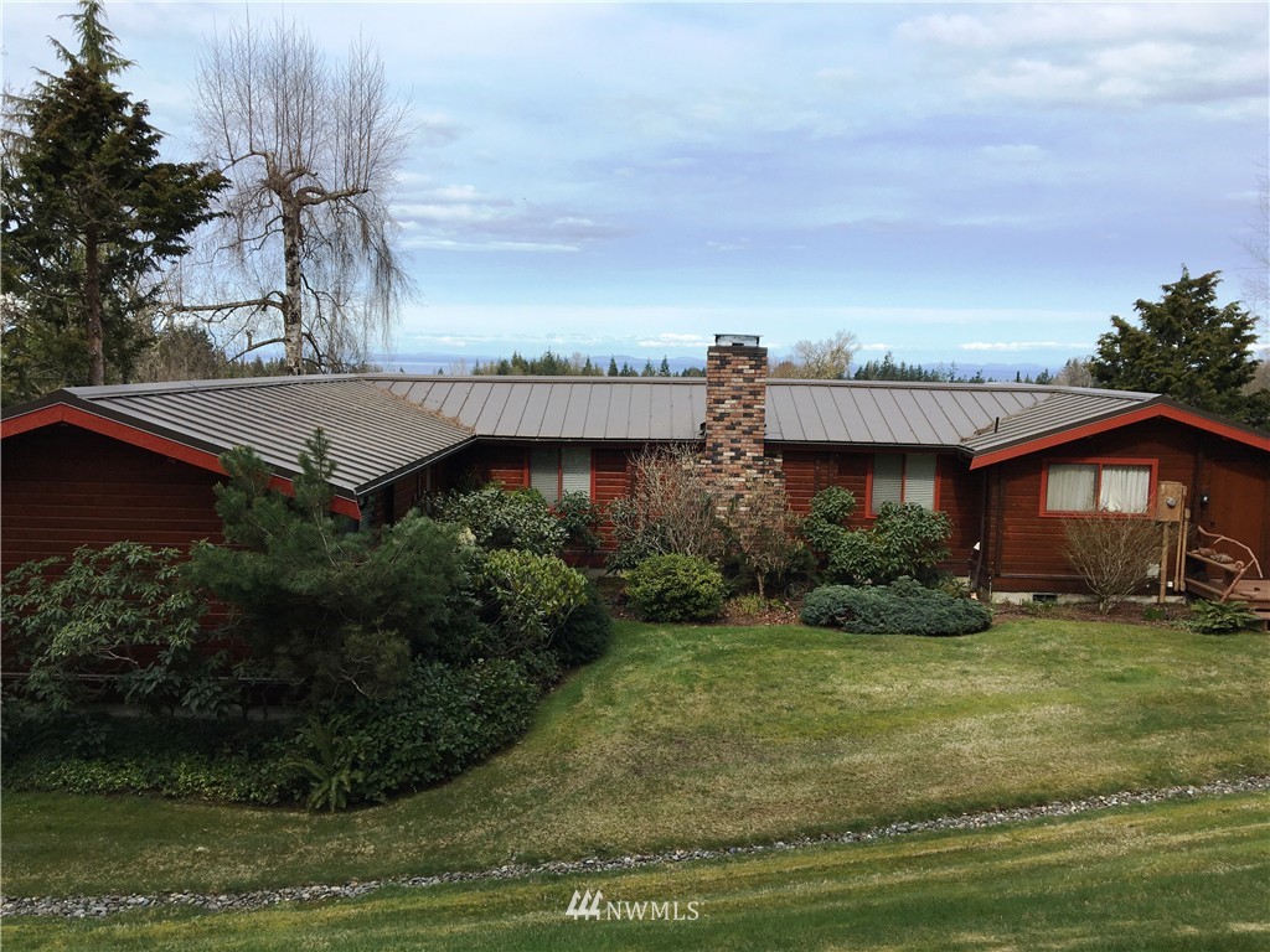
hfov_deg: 61.7
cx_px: 635
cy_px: 476
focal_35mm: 29
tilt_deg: -6.3
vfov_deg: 48.2
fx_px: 1064
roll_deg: -1.3
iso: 25
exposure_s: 1/1282
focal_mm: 4.15
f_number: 2.2
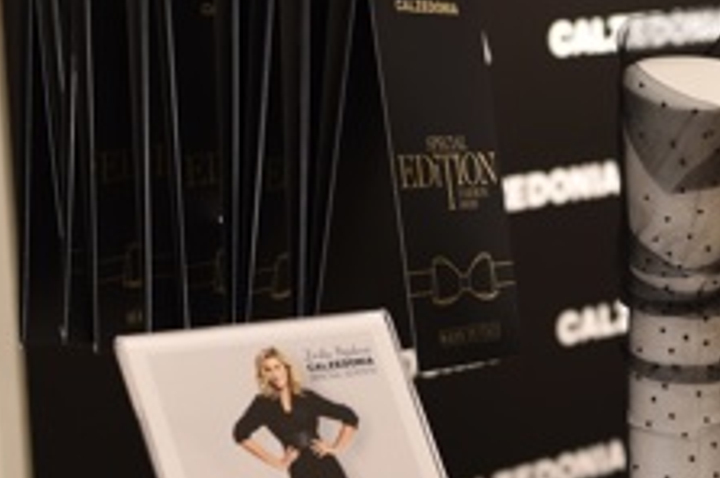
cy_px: 297
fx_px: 2476
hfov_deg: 16.2
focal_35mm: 124
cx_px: 704
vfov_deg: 11.0
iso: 100
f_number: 2.8
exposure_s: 1/30
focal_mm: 40
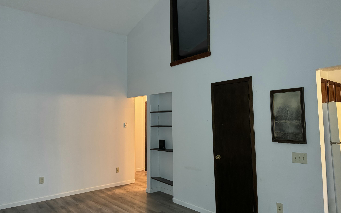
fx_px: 242
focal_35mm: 26
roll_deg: +1.1
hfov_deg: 70.4
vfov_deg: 47.6
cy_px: 100
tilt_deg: +4.9
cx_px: 170
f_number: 1.78
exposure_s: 1/40
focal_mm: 6.76
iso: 640
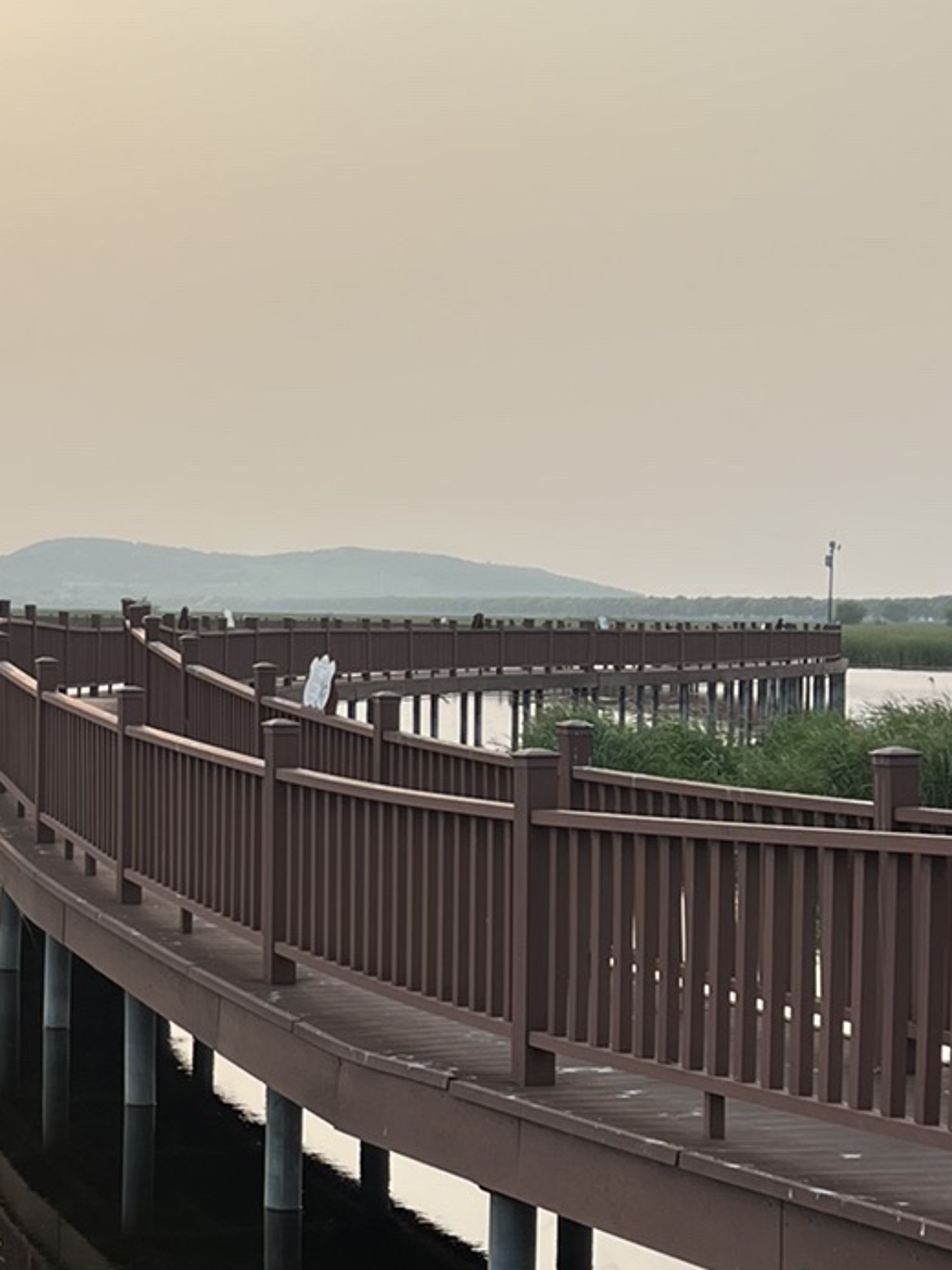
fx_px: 2749
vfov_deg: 26.0
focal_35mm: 75
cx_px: 53
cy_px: 586
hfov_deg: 19.2
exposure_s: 1/2457
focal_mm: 5.7
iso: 50
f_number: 1.5
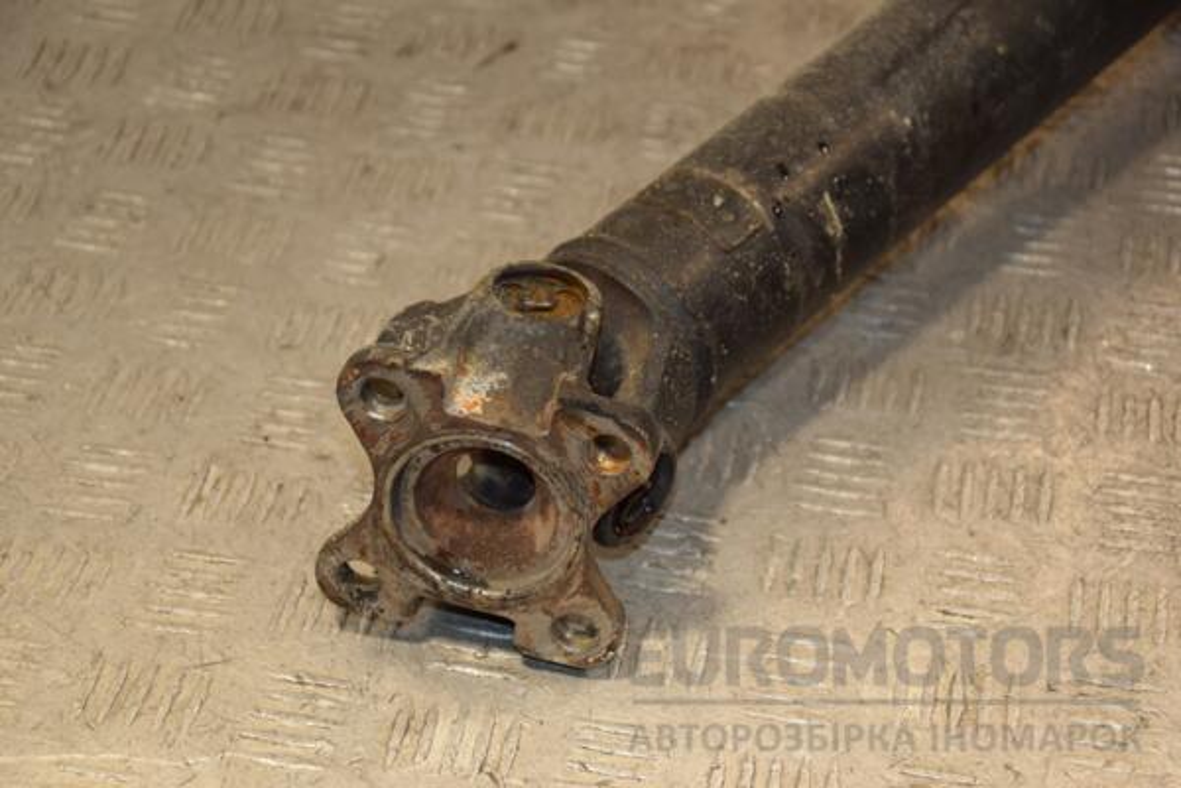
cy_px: 394
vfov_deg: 14.7
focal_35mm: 93
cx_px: 590
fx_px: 3051
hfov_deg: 21.9
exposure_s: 1/160
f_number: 5.3
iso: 800
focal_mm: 62
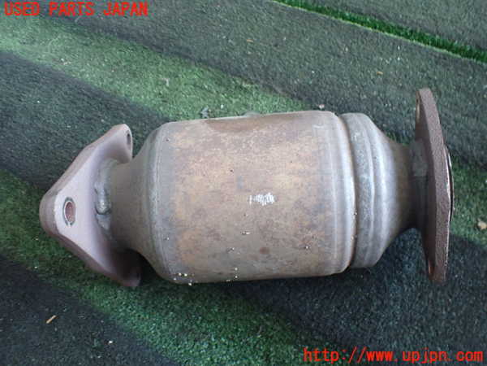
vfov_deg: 46.8
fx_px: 422
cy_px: 183
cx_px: 244
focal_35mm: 30
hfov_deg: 60.0
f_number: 2.3
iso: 800
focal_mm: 5.4
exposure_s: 1/100
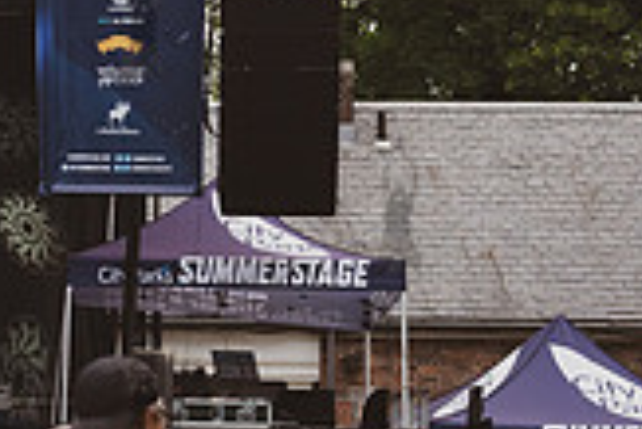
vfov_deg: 8.7
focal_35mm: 158
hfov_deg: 12.3
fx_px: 2820
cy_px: 203
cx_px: -366
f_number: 4.5
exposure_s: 1/200
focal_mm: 44
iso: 500
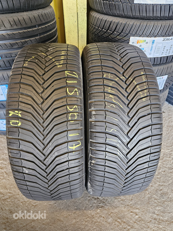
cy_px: 116
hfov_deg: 58.9
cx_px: 86
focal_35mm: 23
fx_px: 153
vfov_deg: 73.9
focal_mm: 5.4
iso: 640
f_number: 1.8
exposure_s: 1/100
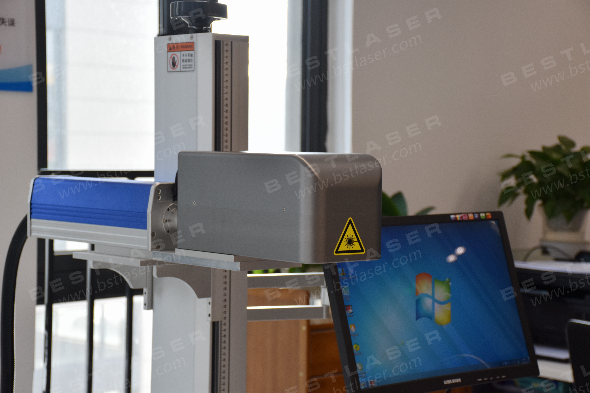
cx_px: 295
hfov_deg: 24.2
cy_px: 196
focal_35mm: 84
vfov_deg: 16.3
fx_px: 1377
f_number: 5.6
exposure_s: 1/125
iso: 400
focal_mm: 56
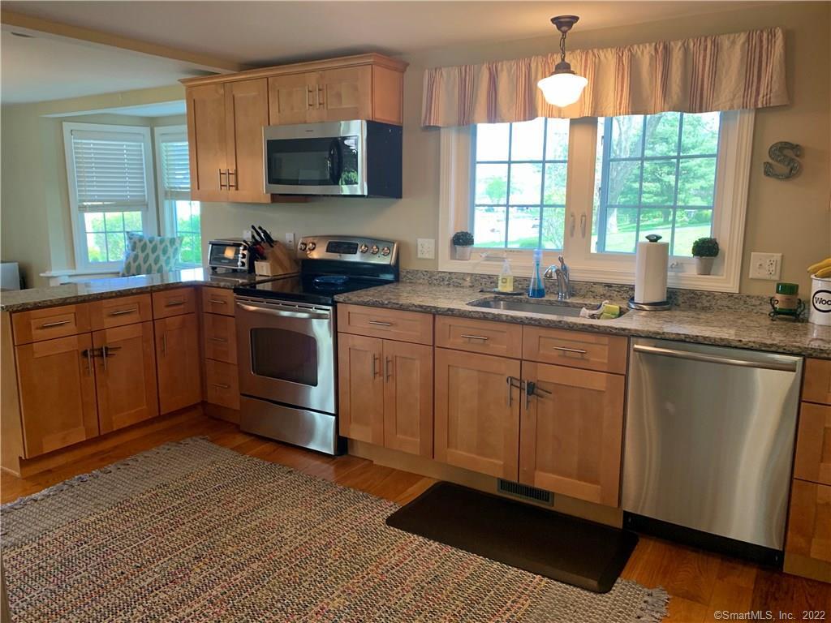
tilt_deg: -9.0
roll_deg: -0.6
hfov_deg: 67.3
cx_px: 416
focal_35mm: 26
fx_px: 624
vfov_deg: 53.1
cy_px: 312
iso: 100
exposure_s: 1/60
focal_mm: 4.25
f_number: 1.8
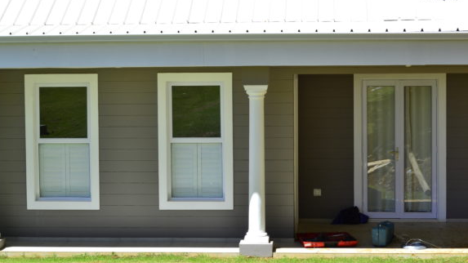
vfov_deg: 13.4
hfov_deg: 23.5
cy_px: 120
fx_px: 1123
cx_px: 225
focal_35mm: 91
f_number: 8
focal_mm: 55
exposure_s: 1/200
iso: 200
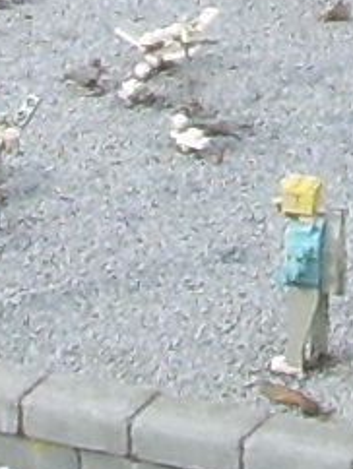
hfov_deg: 3.4
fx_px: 5986
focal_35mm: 441
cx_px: 409
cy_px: -798
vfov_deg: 4.4
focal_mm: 7.7
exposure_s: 1/115
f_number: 5
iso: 50
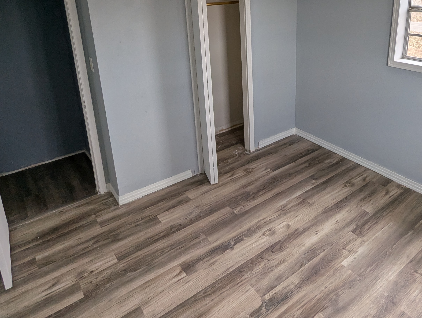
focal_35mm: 27
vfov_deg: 49.4
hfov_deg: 64.4
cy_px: 79
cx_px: 261
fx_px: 330
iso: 69
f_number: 2.2
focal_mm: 2.35
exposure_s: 1/69.6
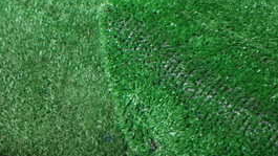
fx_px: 545
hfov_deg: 26.5
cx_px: -21
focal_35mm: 74
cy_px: 173
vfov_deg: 15.8
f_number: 2.3
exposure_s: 1/125
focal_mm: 5.4
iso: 250
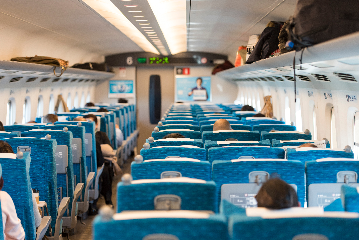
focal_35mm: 92
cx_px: 180
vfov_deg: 14.9
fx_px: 918
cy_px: 120
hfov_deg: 22.1
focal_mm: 92
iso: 400
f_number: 2.8
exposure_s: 1/160
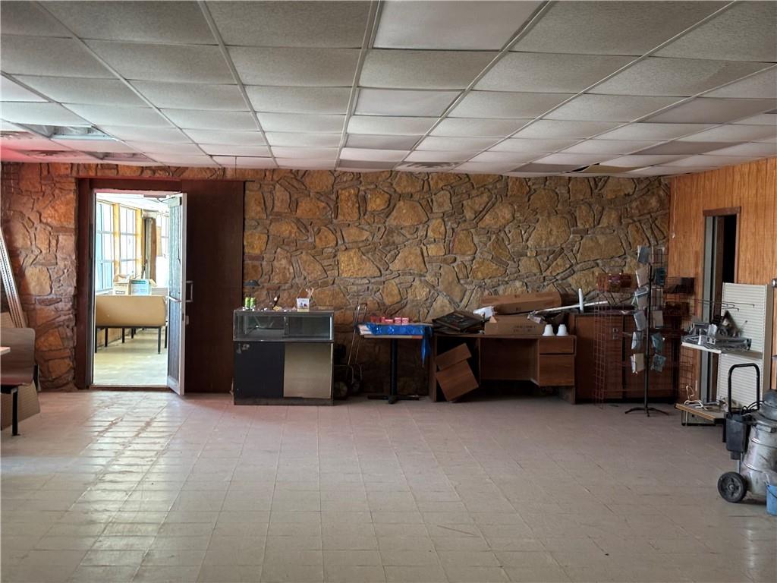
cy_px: 292
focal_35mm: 52
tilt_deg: -1.9
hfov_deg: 36.8
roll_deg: -1.8
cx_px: 388
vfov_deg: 28.0
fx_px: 1167
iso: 250
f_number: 1.6
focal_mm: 5.96
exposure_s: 1/40
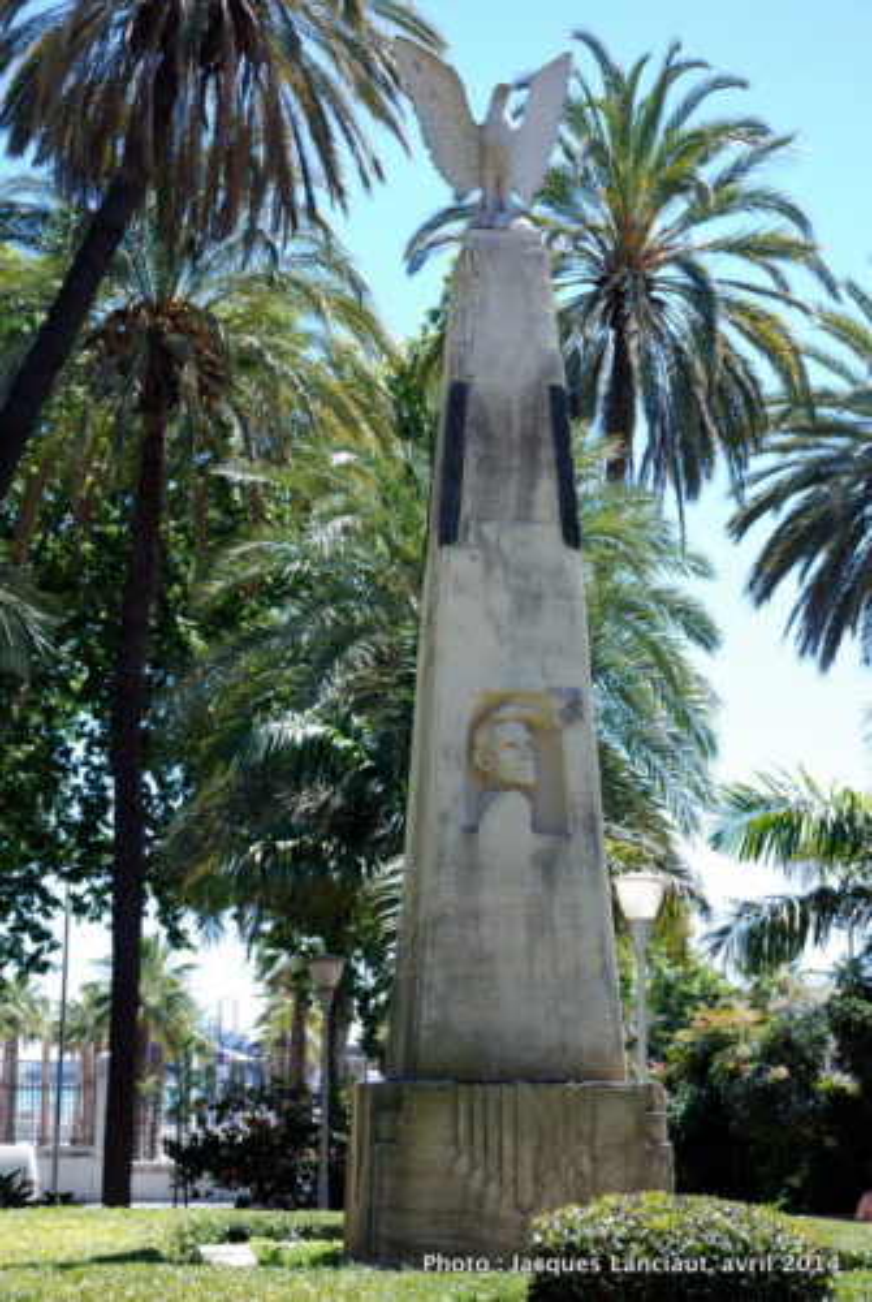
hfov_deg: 22.7
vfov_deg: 33.4
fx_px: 2172
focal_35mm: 60
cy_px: 651
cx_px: 436
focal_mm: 40
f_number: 6.3
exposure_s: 1/160
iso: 100
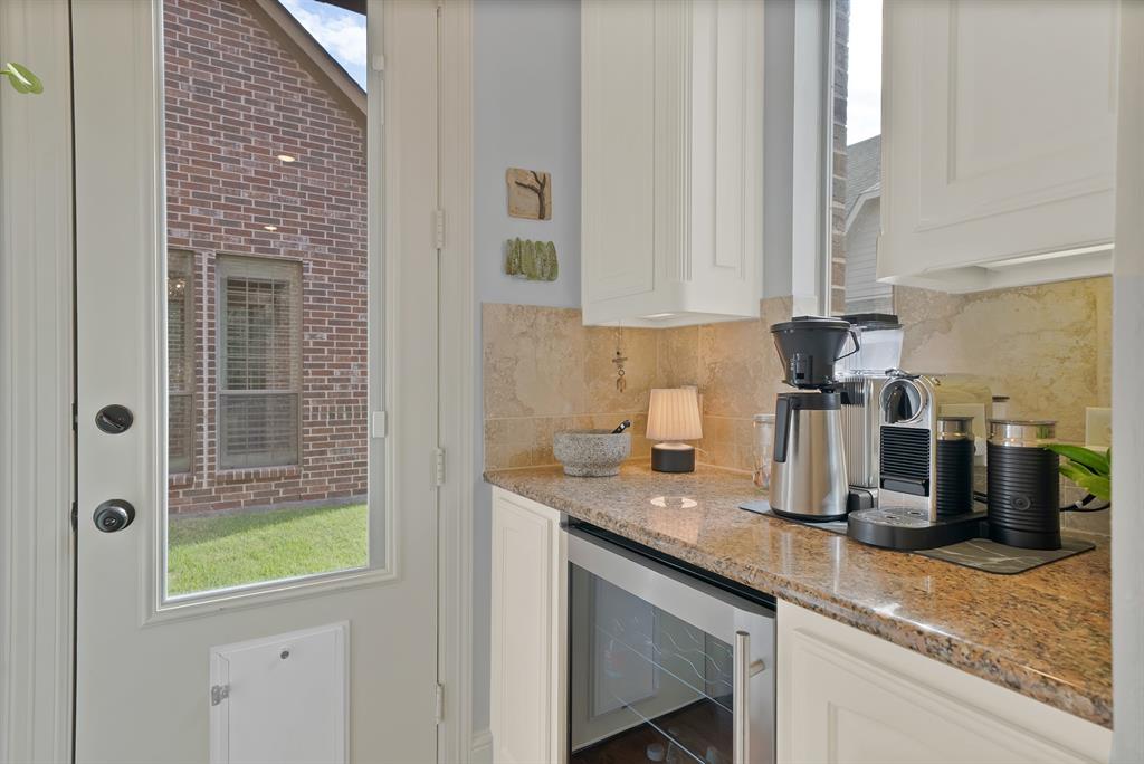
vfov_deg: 70.5
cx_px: 572
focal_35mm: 17
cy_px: 382
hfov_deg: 93.2
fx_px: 541
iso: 640
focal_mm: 17
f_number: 9
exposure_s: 1/10
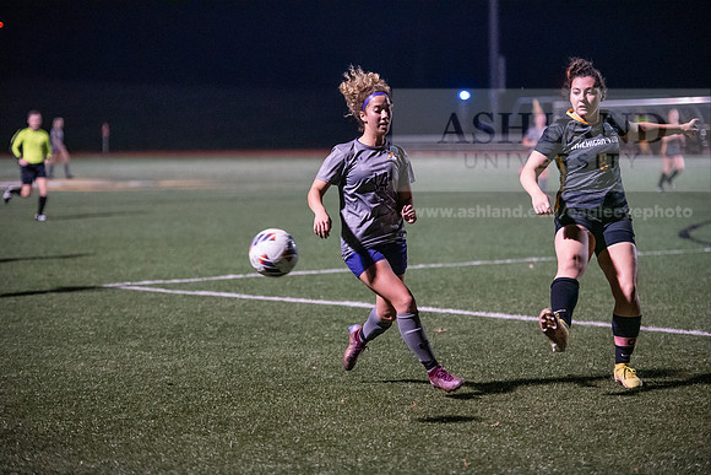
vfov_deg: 11.0
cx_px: 356
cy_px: 238
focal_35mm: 125
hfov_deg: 16.4
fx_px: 2469
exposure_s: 1/1000
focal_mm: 125
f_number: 2.8
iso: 8000
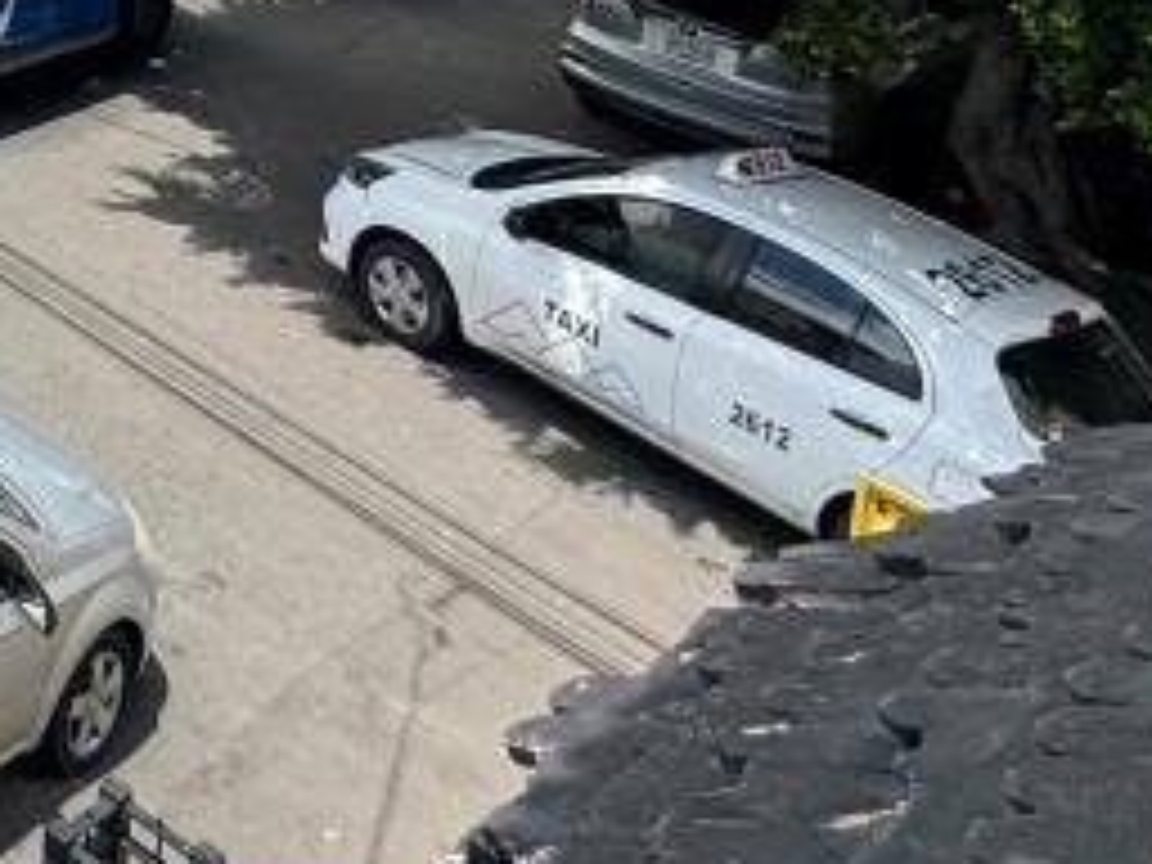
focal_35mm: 56
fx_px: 1864
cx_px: -657
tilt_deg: -3.7
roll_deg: -2.1
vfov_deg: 20.4
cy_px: -594
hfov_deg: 24.7
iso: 50
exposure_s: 1/1048
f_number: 2.2
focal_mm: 2.22
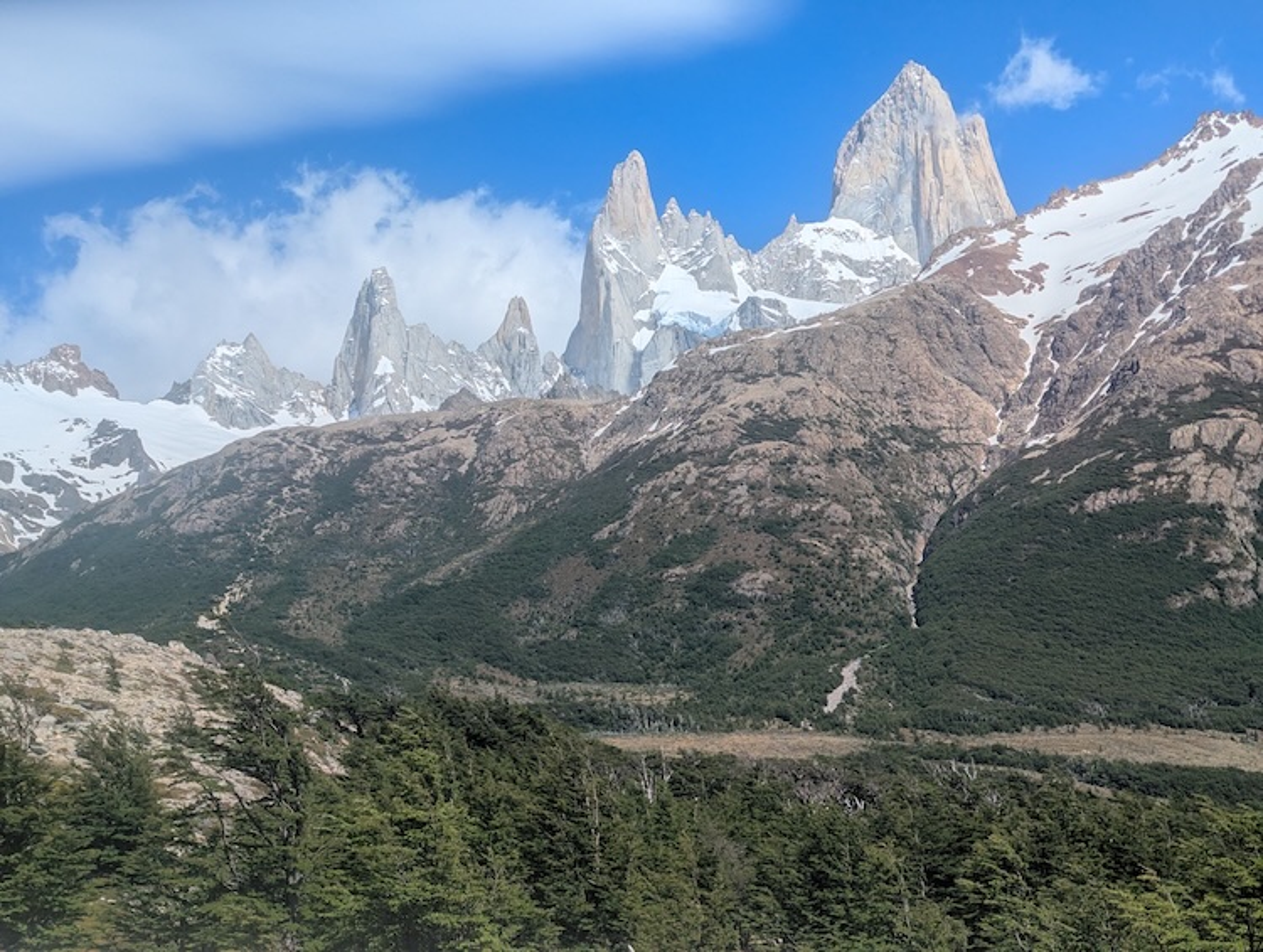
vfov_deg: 30.3
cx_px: 632
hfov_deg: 39.6
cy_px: 476
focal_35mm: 48
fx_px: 1754
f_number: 1.85
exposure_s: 1/5076
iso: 50
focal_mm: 6.81
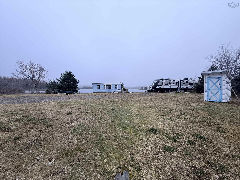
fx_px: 97
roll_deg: -0.1
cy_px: 90
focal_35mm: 14
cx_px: 120
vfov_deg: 85.7
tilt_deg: -1.0
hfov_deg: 102.1
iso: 64
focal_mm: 2.22
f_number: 2.2
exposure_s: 1/99
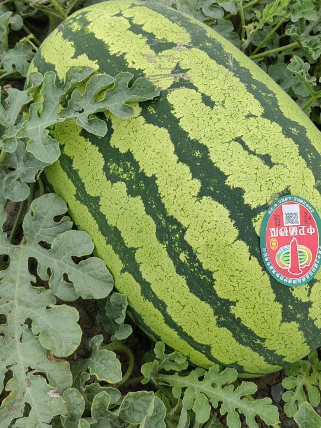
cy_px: 180
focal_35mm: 40
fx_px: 495
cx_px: 193
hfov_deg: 35.8
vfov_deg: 46.6
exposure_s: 1/968
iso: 50
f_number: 1.9
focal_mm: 5.52
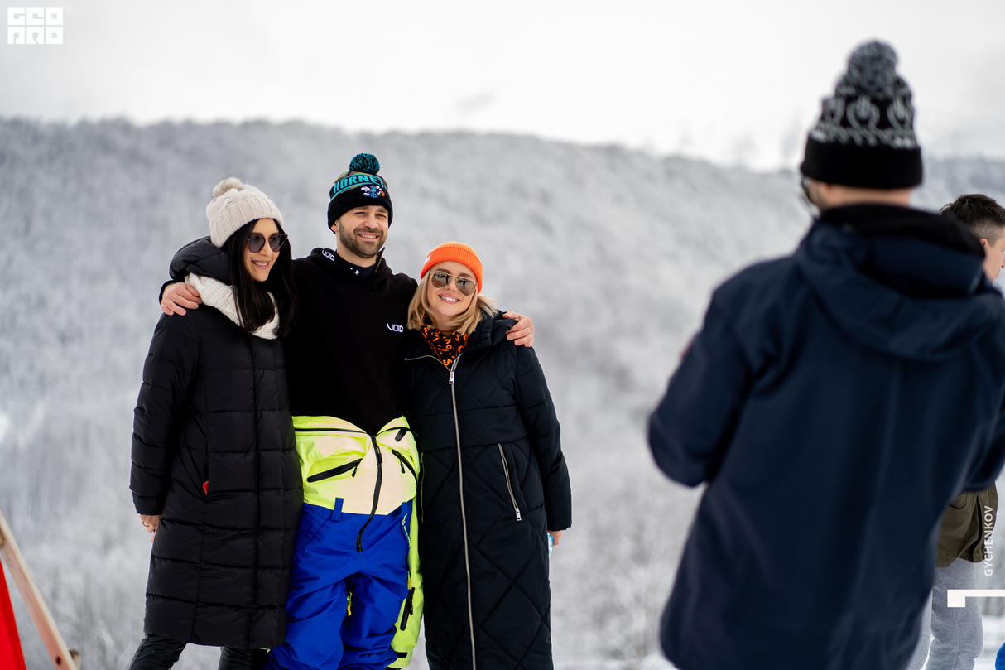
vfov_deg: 16.1
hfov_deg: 23.9
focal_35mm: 85
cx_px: 502
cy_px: 335
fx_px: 2372
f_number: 2
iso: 64
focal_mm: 85
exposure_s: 1/800
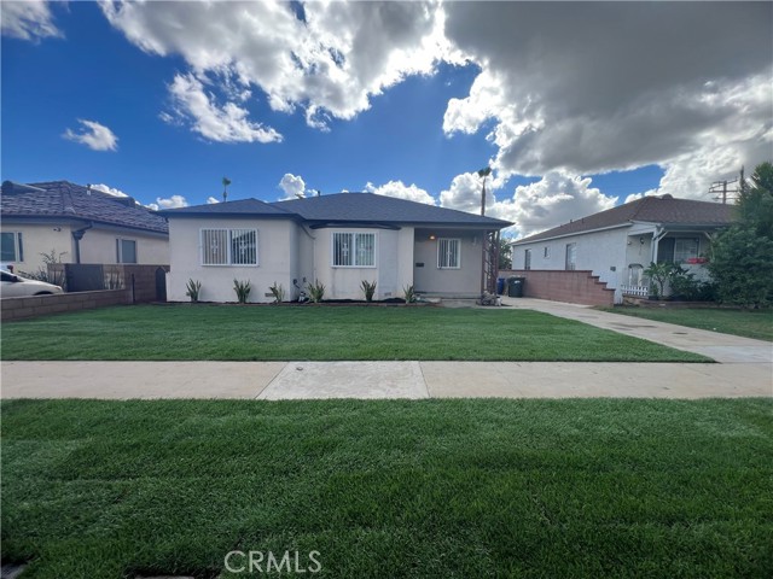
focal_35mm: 13
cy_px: 290
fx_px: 290
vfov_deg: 89.9
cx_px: 386
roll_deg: -1.1
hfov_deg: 106.2
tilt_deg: -4.0
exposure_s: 1/834
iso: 32
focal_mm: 1.57
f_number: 1.8
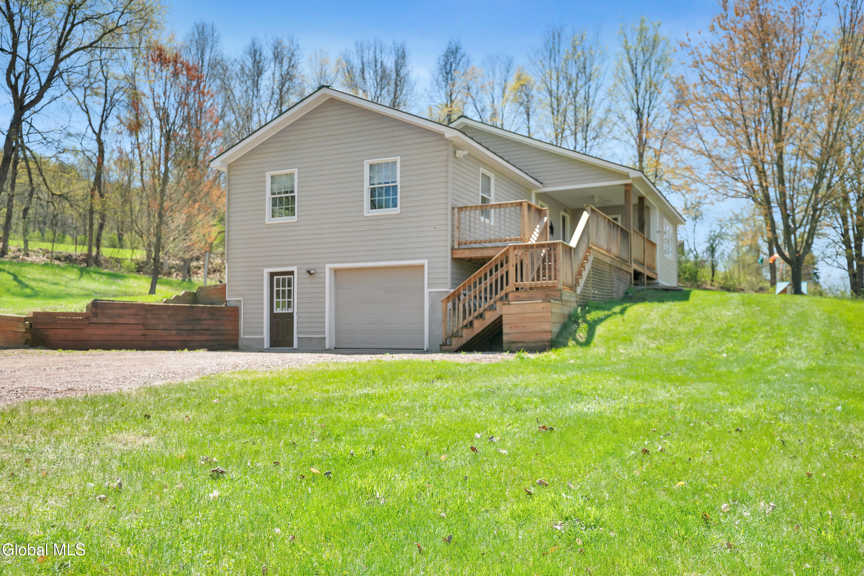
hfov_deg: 61.9
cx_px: 432
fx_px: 720
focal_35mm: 30
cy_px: 288
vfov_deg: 43.6
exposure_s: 1/2500
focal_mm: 30
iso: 500
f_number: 4
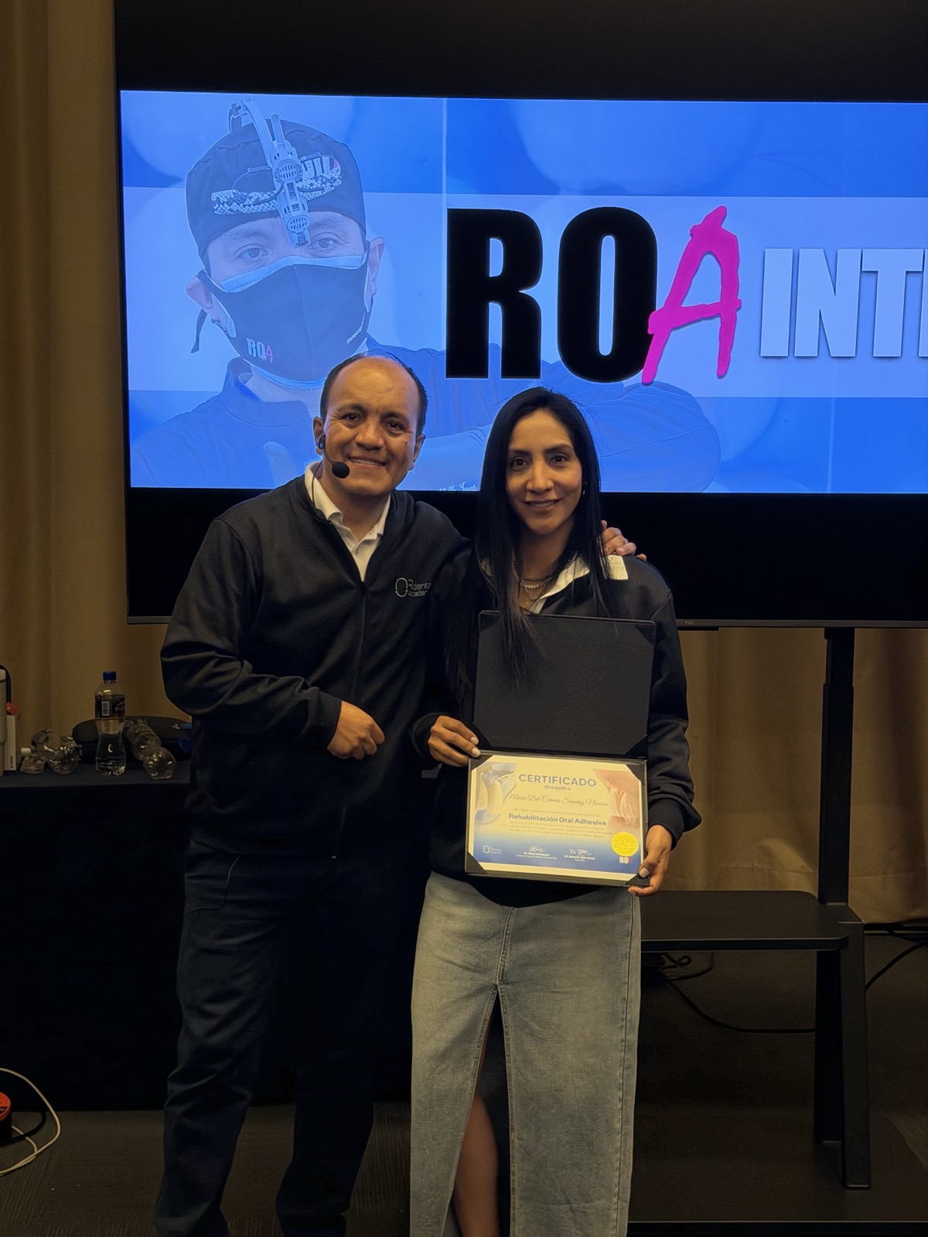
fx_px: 1716
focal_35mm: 48
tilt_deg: -6.2
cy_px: 618
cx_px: 464
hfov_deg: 30.3
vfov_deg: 39.7
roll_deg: -0.9
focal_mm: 6.76
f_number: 1.78
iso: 64
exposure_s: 1/60
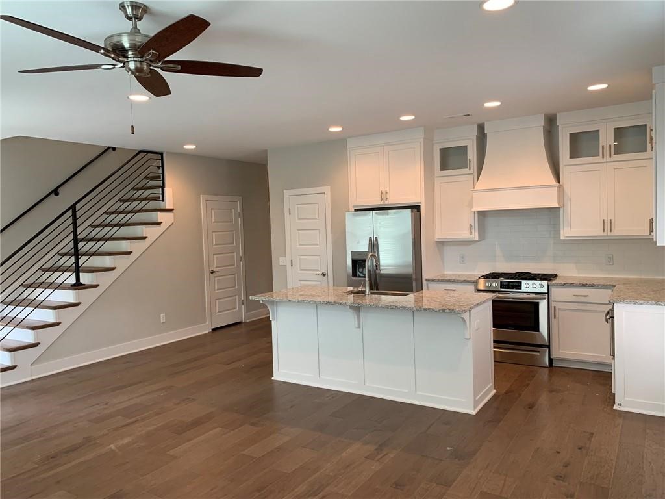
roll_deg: +1.7
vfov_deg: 53.1
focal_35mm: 26
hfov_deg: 67.3
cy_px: 250
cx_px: 332
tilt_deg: -2.0
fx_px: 499
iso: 100
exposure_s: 1/60
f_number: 1.8
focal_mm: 4.25
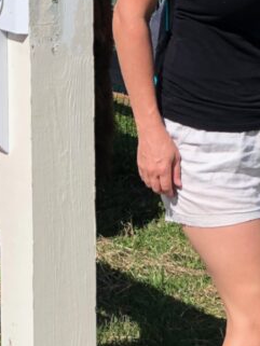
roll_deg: +0.3
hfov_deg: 8.0
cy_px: 12
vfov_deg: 10.8
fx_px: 1821
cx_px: 407
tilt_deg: -7.1
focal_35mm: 182
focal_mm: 6.6
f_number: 2.8
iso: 20
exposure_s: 1/615
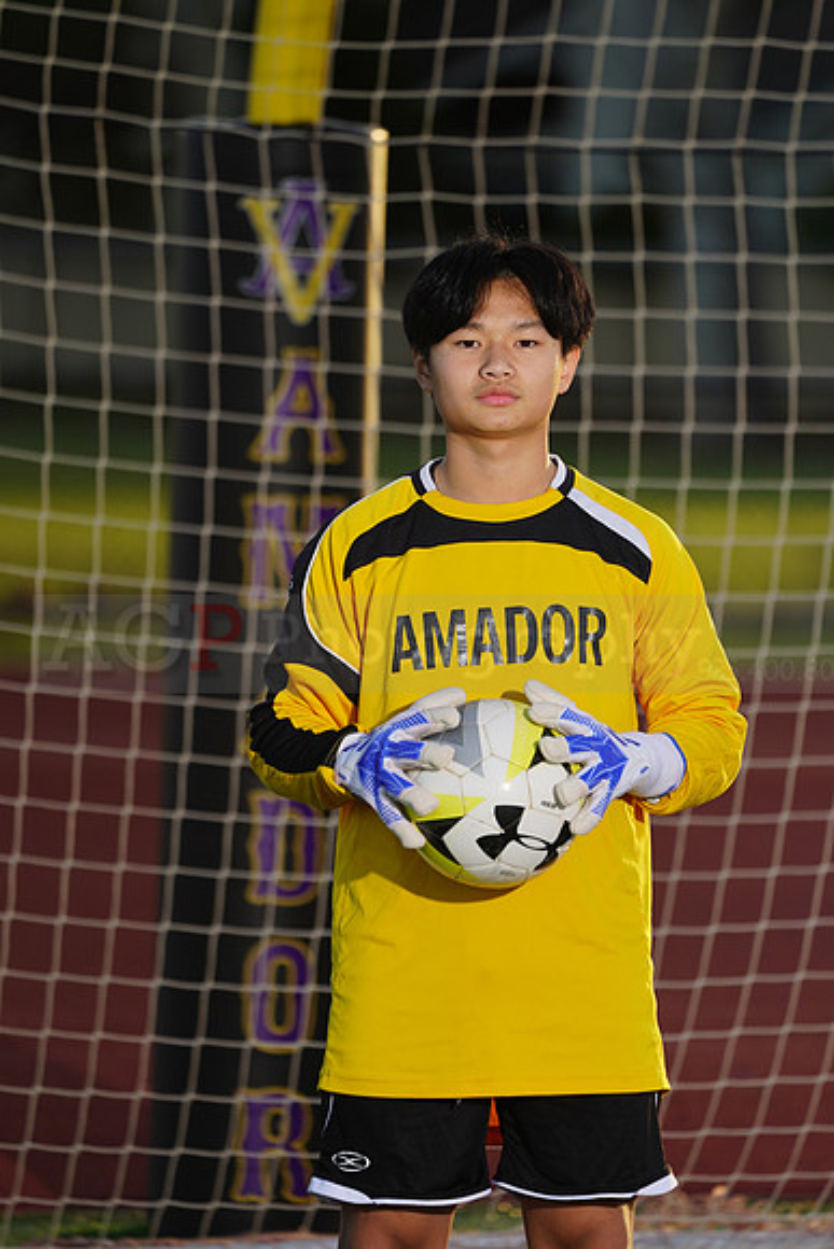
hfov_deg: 3.4
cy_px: 624
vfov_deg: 5.2
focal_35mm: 400
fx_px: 13891
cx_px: 417
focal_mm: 400
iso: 100
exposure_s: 1/200
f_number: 7.1
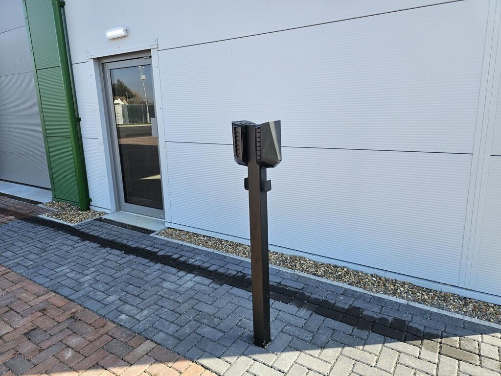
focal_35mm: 23
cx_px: 250
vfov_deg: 58.9
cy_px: 188
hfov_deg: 73.9
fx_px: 333
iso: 16
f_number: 1.7
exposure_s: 1/247
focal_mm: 6.3
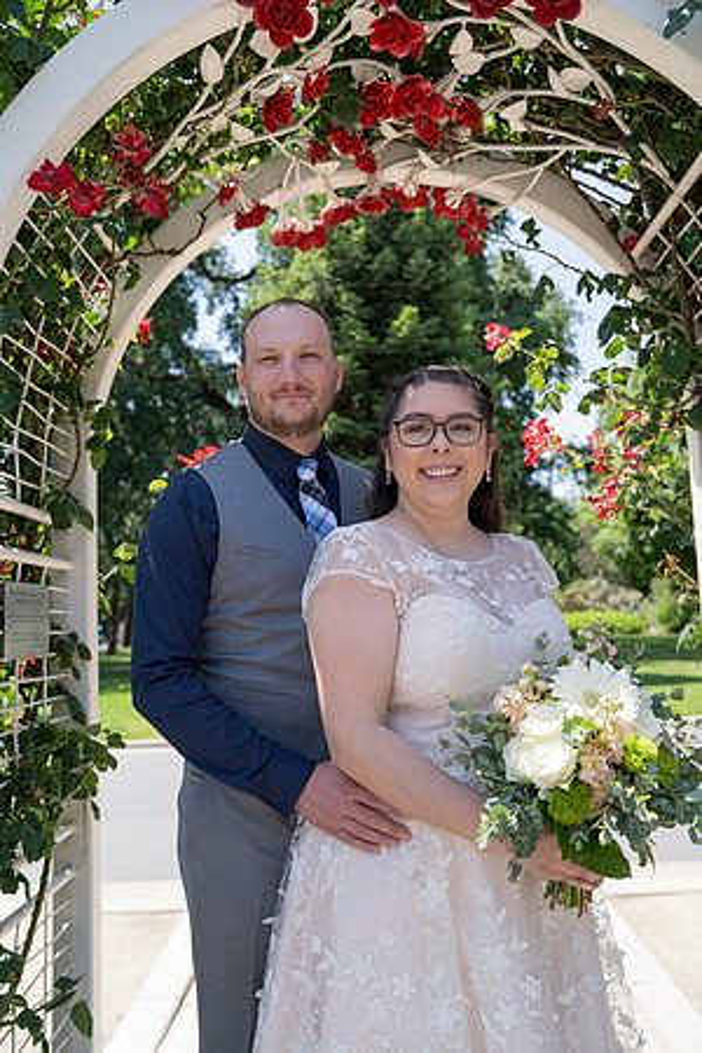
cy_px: 526
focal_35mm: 28
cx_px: 351
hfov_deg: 46.4
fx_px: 819
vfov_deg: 65.5
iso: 100
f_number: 3.5
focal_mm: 28
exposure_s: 1/320
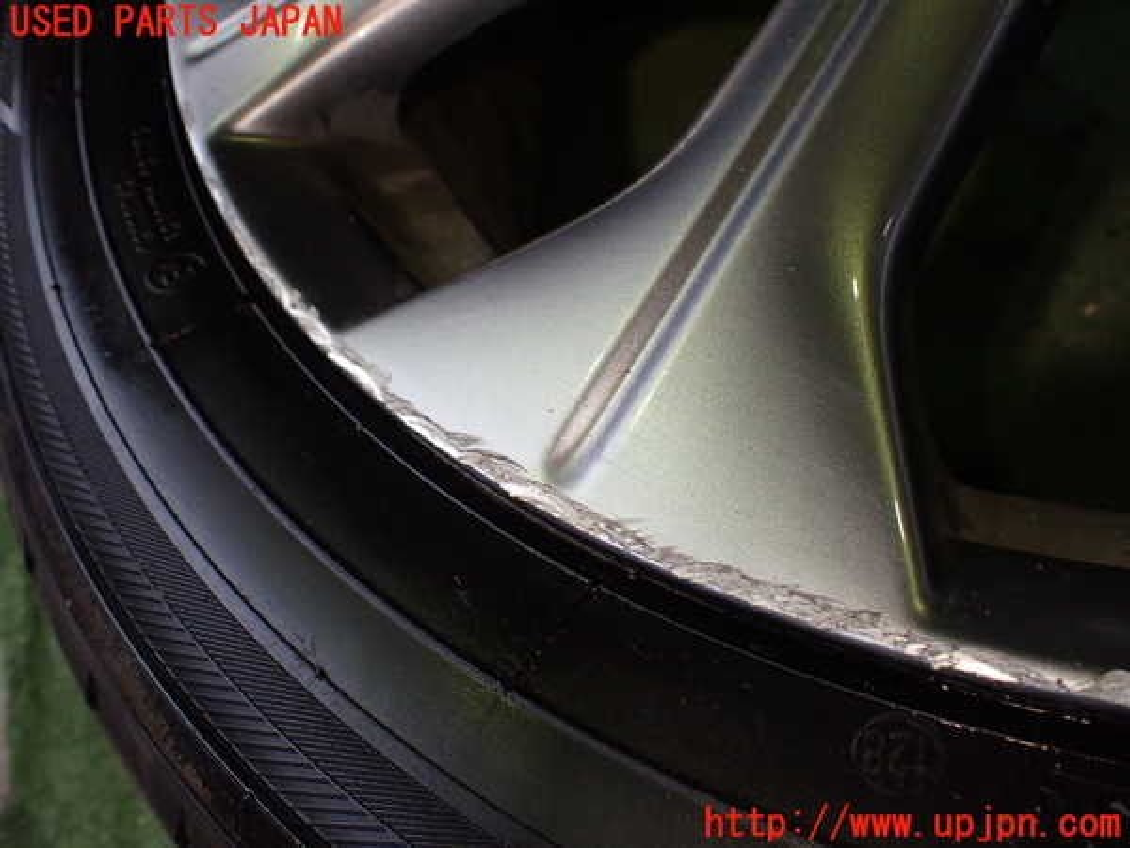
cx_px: 565
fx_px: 979
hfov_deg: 60.0
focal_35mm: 30
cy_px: 424
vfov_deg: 46.8
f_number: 2.3
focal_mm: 5.4
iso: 320
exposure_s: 1/125
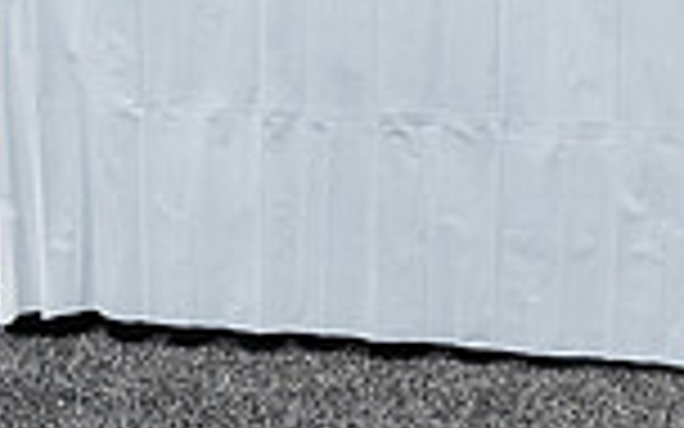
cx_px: 518
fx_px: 1827
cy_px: -371
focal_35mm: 98
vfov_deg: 12.1
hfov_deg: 21.0
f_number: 3.2
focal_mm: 24
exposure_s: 1/200
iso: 3200
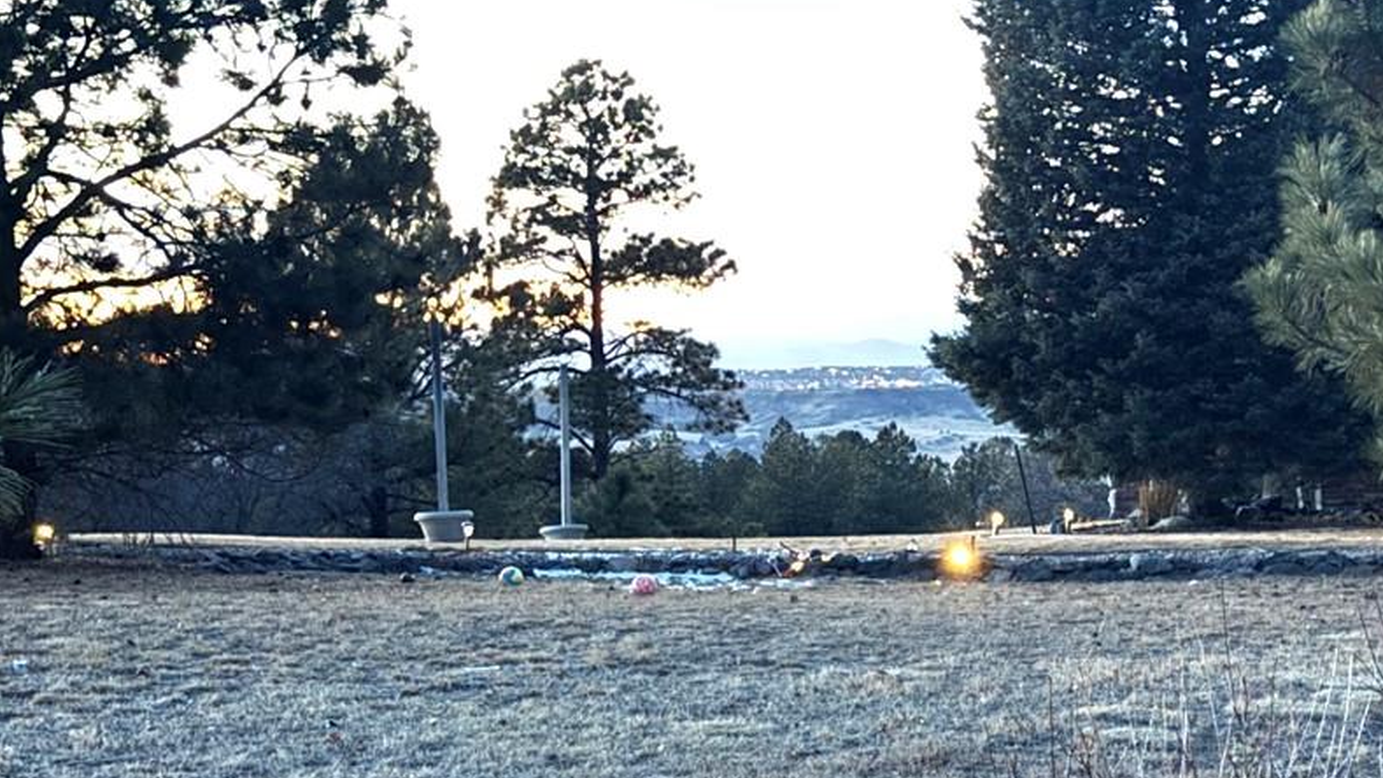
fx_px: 3888
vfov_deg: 11.4
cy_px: 662
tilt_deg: -5.7
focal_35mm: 106
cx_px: 1176
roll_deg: +1.9
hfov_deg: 19.9
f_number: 1.78
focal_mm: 6.76
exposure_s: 1/2
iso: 320
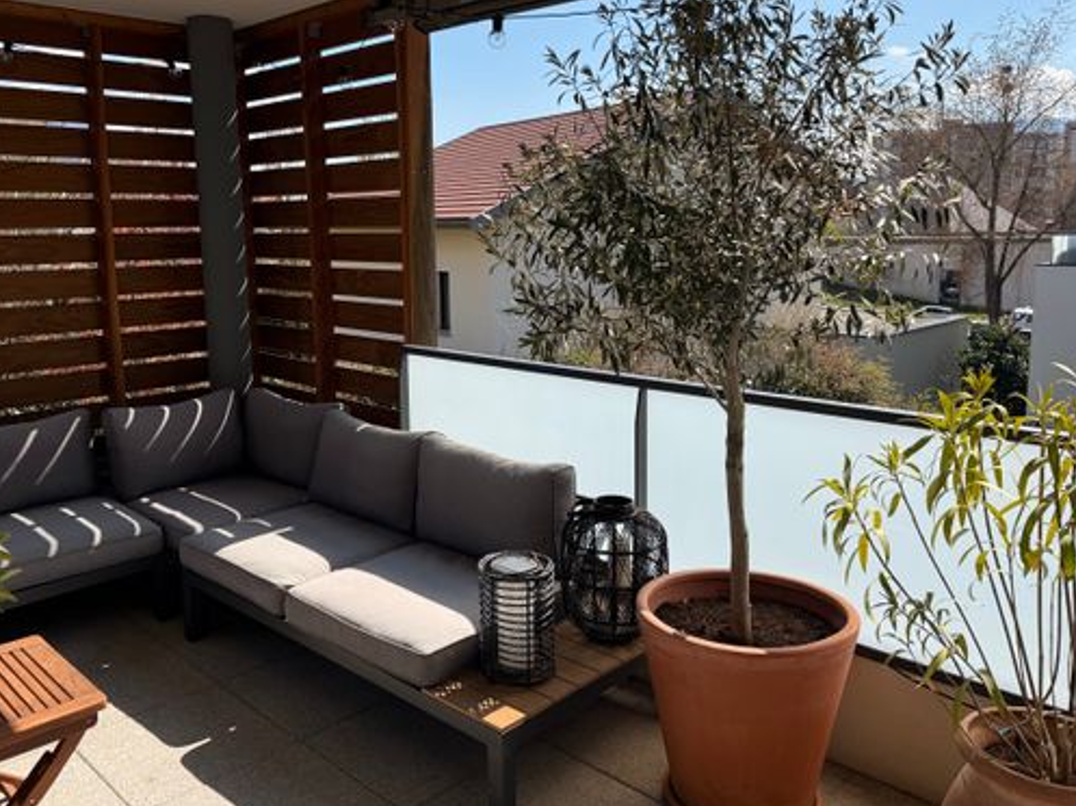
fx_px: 901
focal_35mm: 29
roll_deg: +0.7
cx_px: 487
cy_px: 349
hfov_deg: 61.6
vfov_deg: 48.0
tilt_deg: -7.6
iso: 80
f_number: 1.78
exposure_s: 1/4167
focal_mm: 6.76
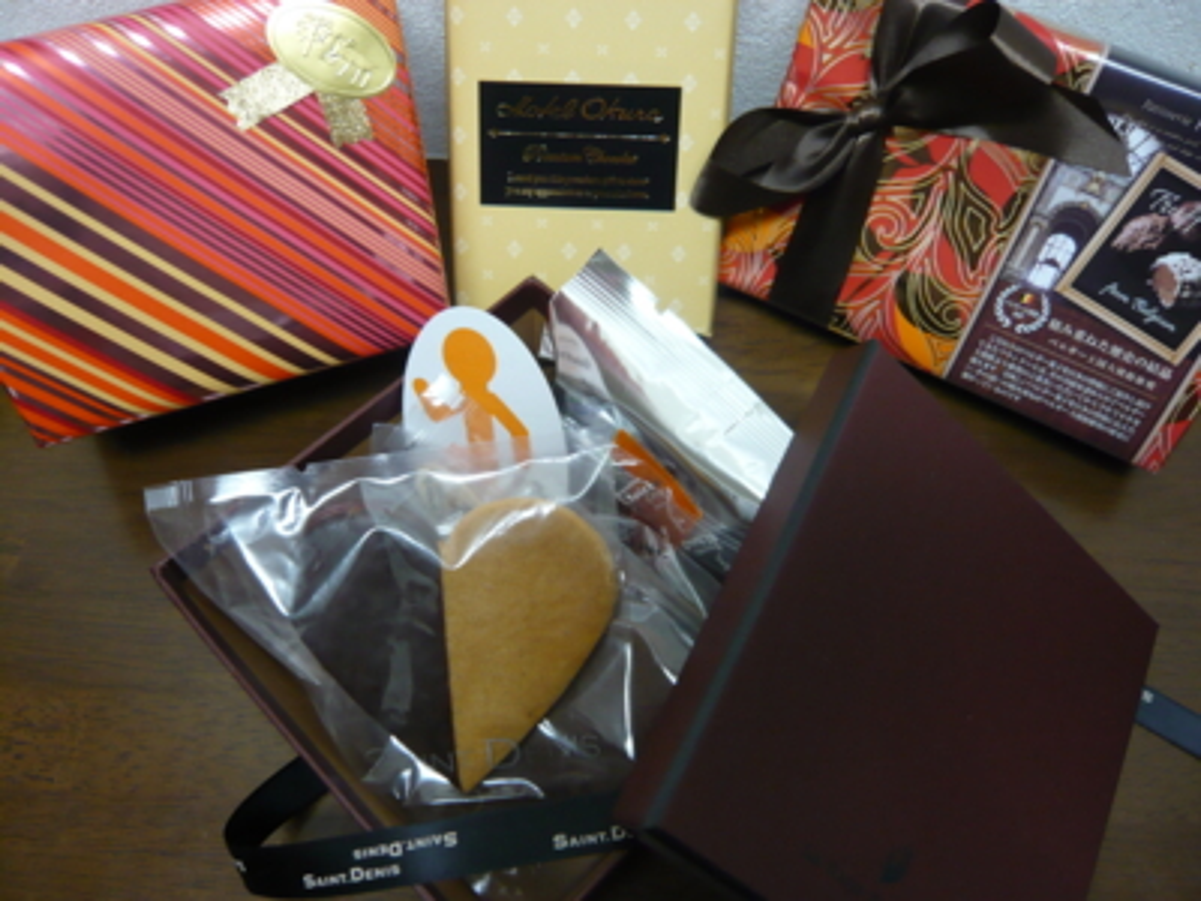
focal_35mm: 28
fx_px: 971
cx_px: 600
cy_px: 450
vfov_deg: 49.7
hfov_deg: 63.4
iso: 200
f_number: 2.8
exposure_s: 1/8
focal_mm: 4.6
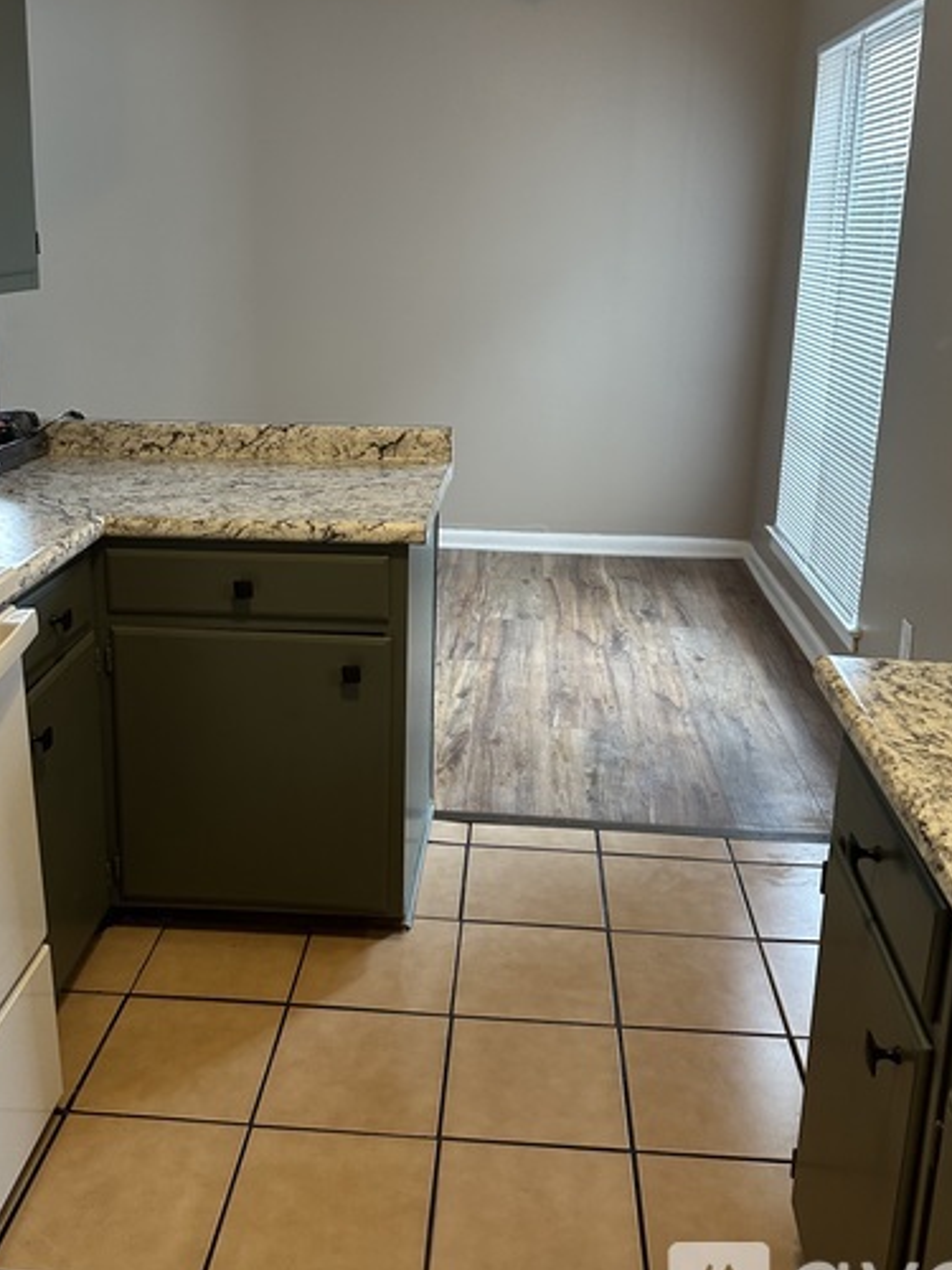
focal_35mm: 32
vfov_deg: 56.3
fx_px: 1173
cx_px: 444
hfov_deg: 44.1
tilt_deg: -12.0
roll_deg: -2.1
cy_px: 497
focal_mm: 6.86
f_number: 1.78
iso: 250
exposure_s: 1/60
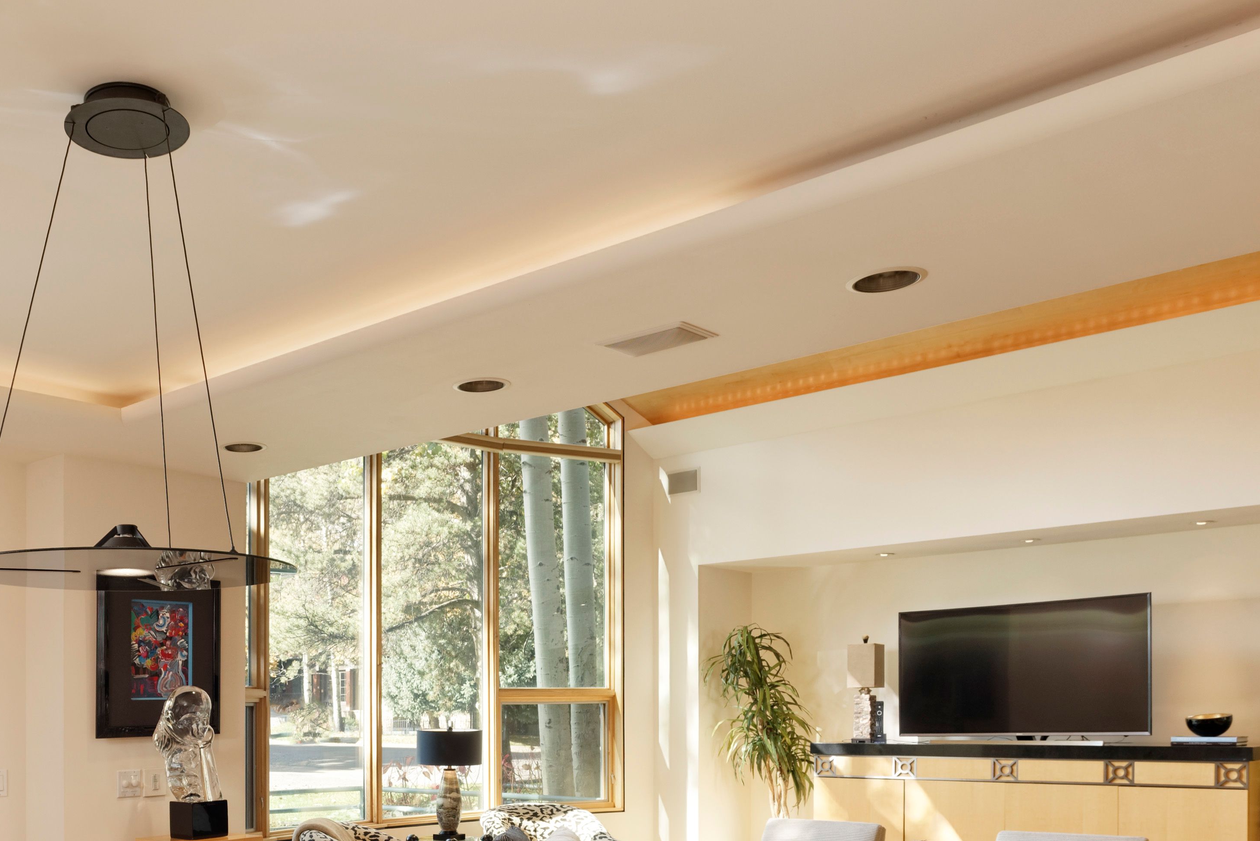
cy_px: 755
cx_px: 370
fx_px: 1225
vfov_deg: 35.7
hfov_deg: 52.8
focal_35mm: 35
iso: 400
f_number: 7.1
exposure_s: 1/25
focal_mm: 17
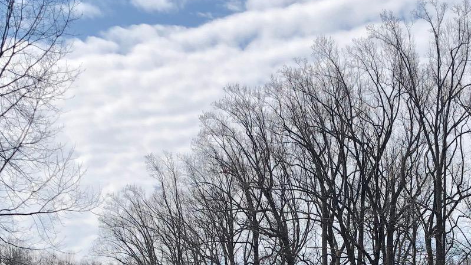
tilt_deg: +1.5
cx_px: 283
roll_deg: -2.8
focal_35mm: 77
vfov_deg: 14.7
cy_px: 390
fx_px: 961
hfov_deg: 27.5
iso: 20
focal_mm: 4
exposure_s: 1/1869
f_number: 1.8
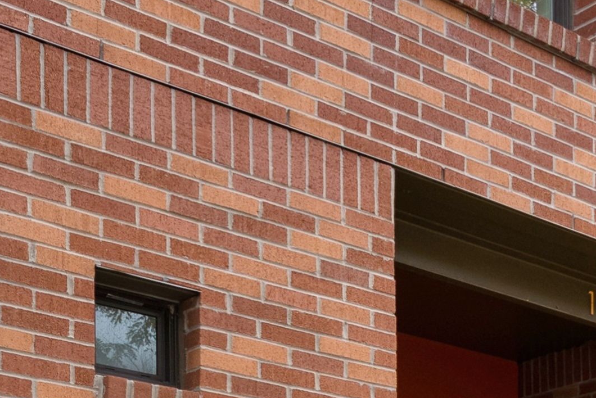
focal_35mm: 88
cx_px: 858
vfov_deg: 13.5
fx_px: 1458
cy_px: 777
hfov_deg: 20.3
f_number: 9
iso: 250
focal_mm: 22
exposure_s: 1/100
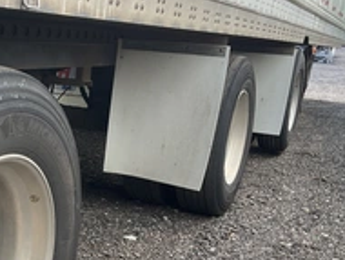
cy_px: 180
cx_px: 29
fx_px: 609
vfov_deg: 23.9
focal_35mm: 61
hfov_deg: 30.2
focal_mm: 3
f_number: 1.8
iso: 20
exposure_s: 1/242
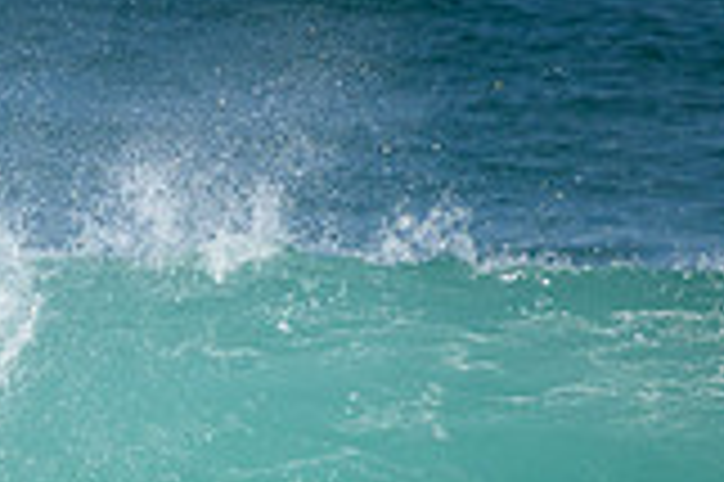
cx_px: -351
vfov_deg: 0.5
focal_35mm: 2884
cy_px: 682
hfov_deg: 0.7
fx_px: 57941
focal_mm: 800
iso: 720
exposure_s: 1/2000
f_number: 11
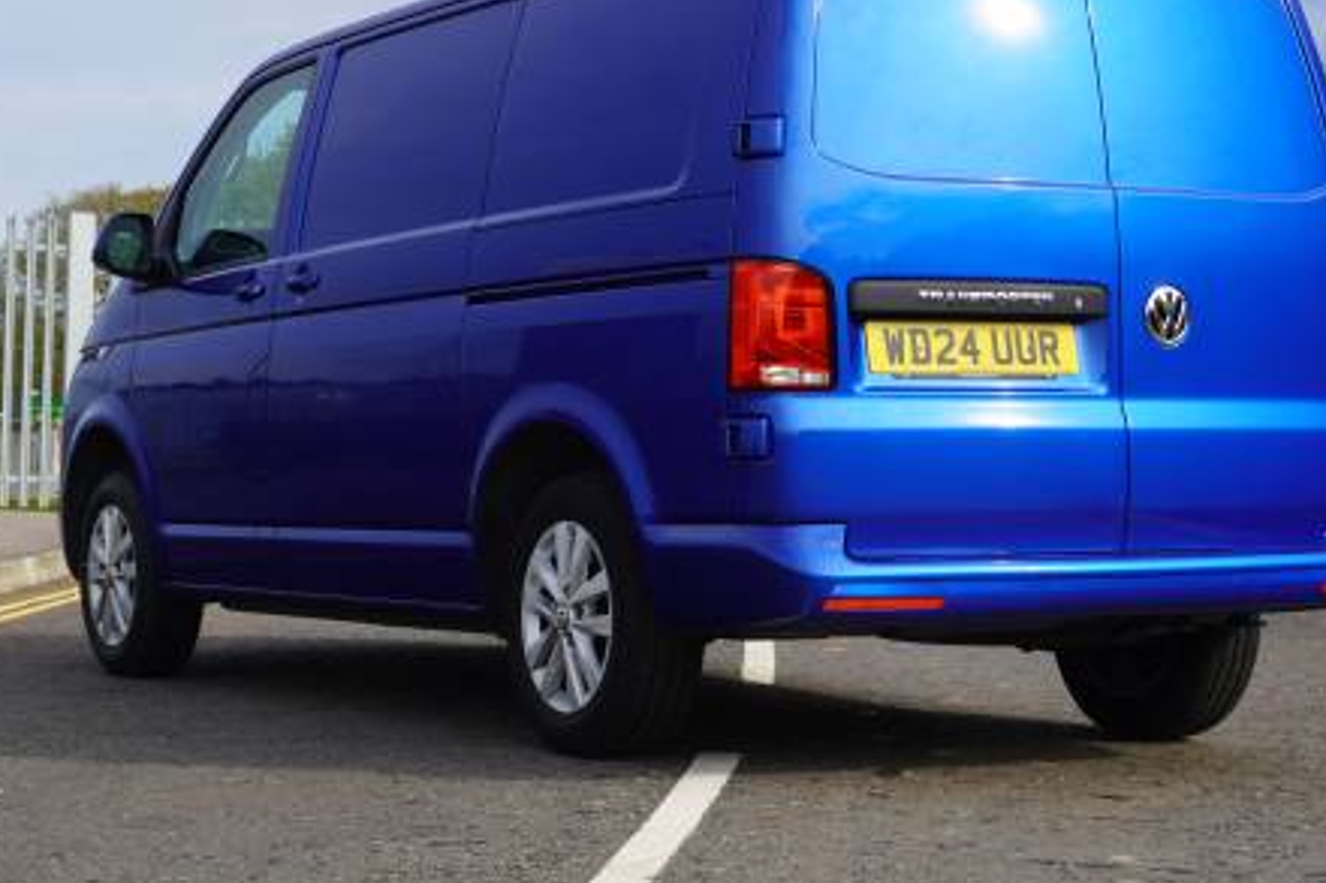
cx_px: 702
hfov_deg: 25.1
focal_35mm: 81
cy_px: 341
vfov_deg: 16.9
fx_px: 2972
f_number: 8
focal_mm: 37
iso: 100
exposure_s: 1/100
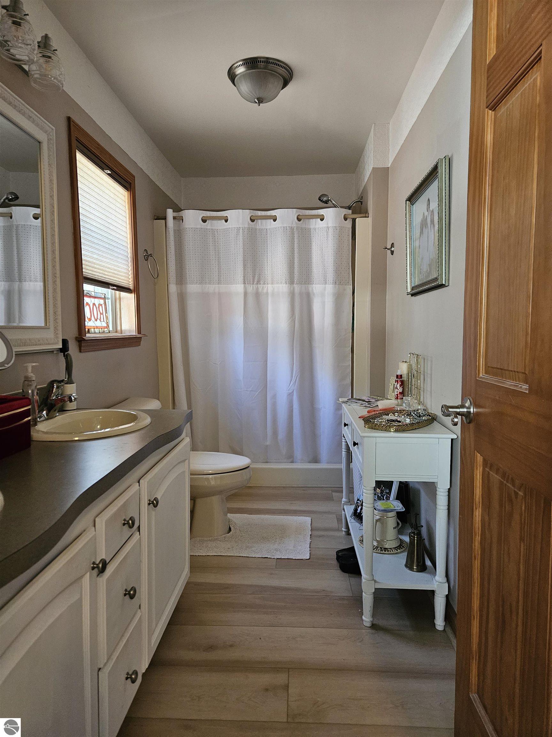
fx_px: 489
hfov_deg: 58.9
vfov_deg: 73.9
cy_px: 368
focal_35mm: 23
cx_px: 276
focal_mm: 5.4
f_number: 1.8
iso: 640
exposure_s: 1/60
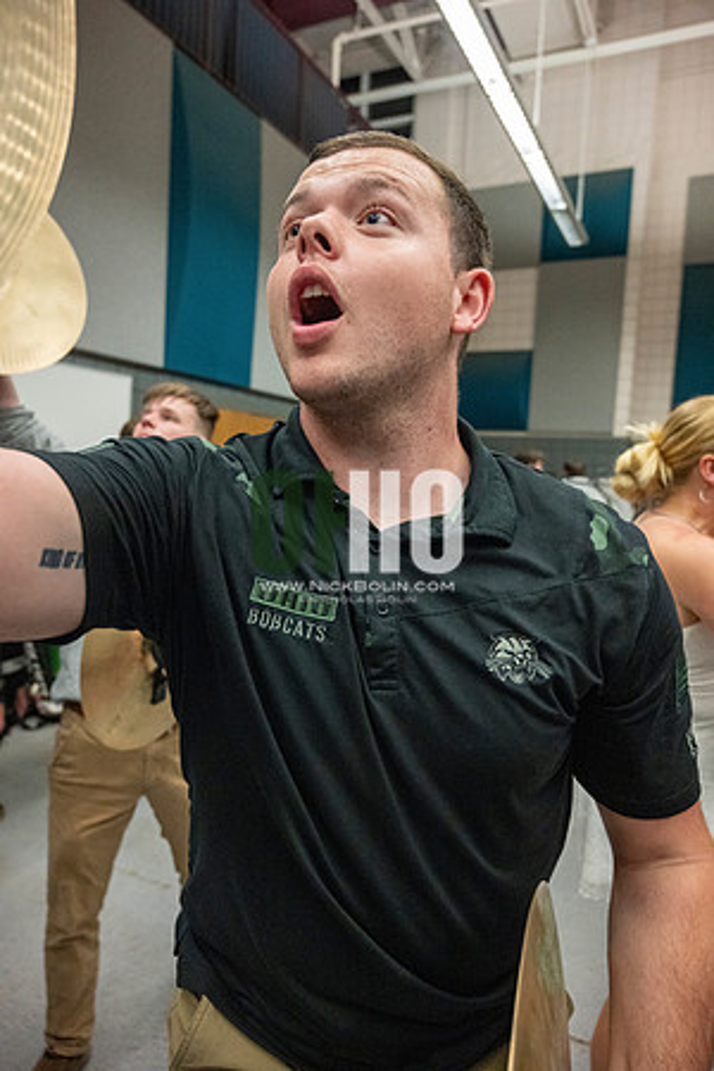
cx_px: 357
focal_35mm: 24
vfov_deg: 73.7
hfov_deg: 53.1
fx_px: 714
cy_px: 536
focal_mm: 24
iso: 10000
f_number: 4
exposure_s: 1/500
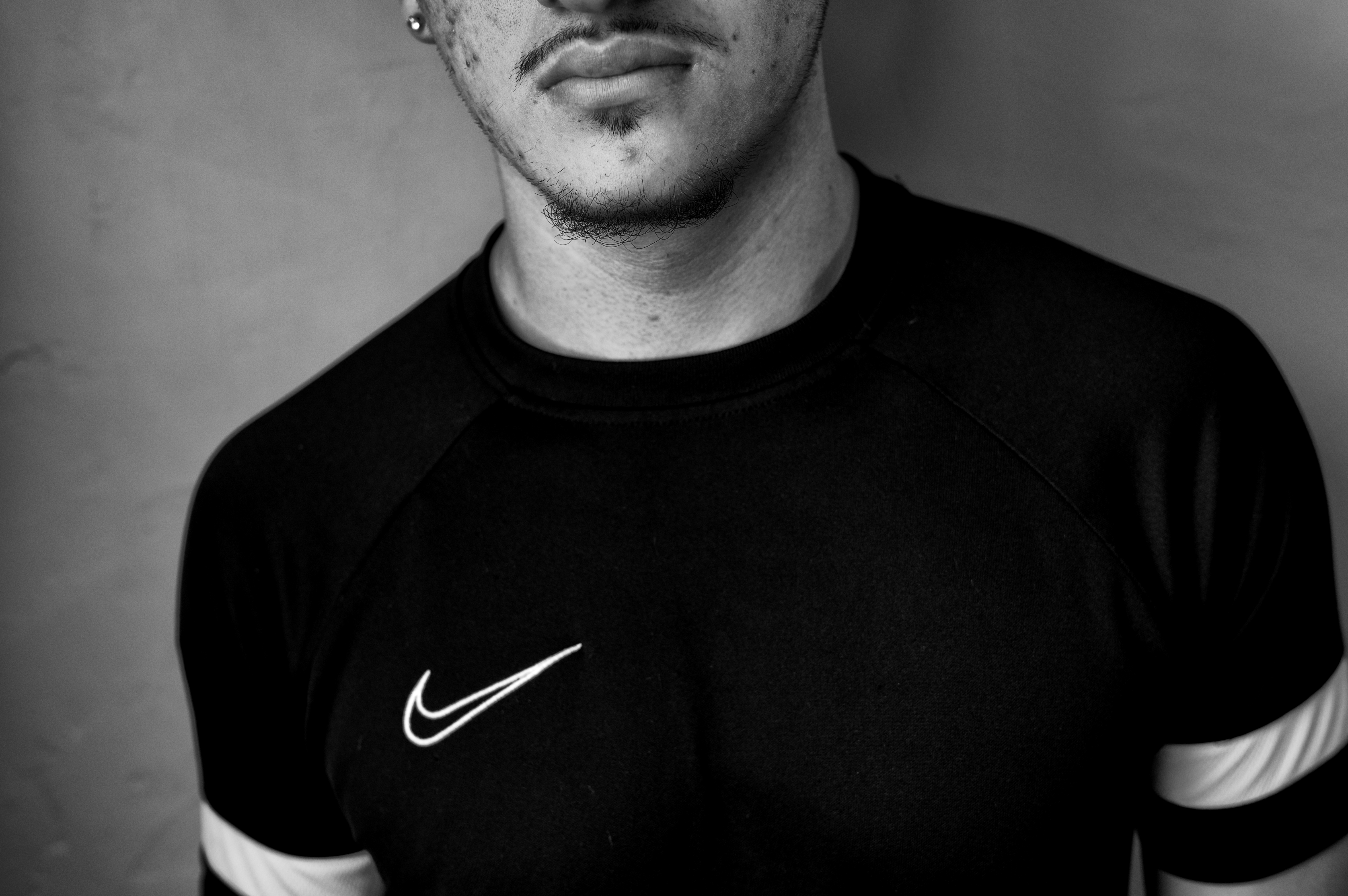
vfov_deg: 33.4
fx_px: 1497
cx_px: 674
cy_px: 448
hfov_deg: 48.5
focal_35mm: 40
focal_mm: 40
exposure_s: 1/25
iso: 400
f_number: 4.5
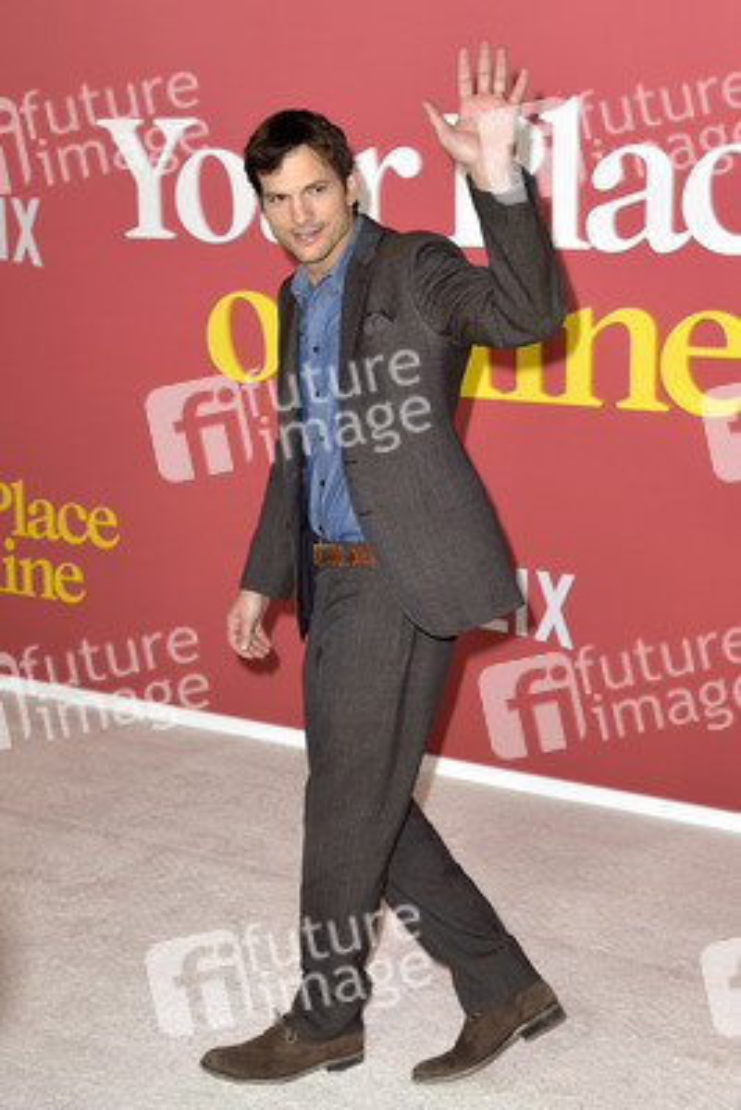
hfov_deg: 27.0
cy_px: 555
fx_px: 1542
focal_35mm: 50
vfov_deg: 39.6
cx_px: 370
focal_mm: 50
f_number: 6.3
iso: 400
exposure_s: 1/250
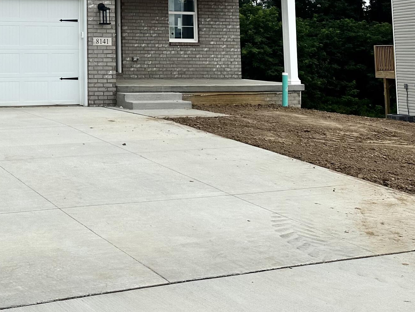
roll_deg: -0.4
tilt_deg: +6.5
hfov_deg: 32.4
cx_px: 10
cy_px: -22
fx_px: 659
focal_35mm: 55
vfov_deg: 24.9
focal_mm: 6.86
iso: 80
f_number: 1.78
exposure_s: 1/1988
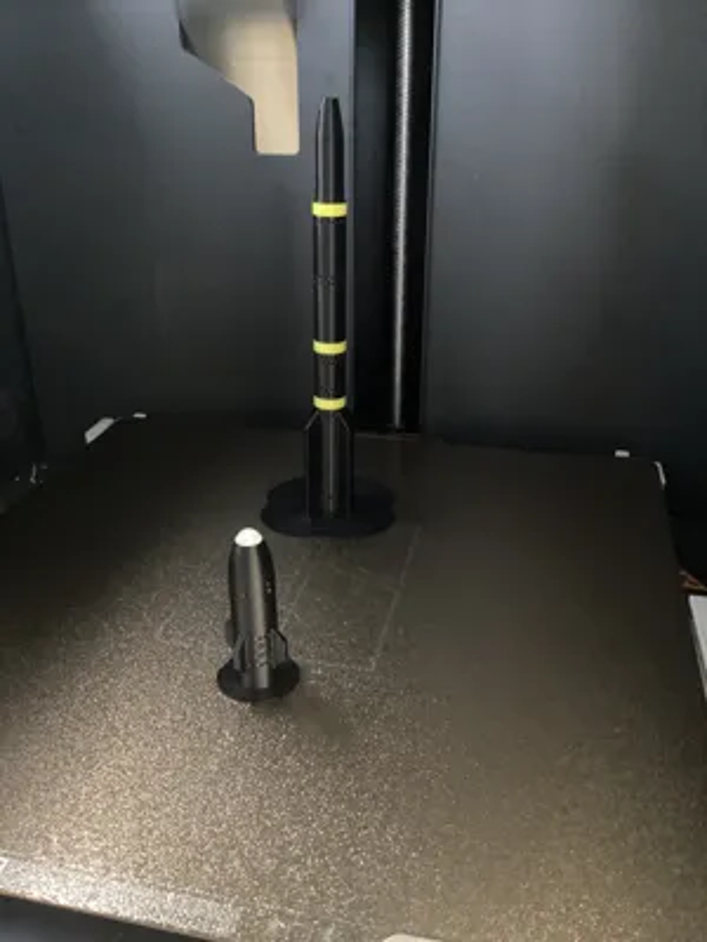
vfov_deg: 58.4
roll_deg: -1.5
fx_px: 844
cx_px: 354
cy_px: 471
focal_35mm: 31
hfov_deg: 45.4
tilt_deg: -25.2
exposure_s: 1/15
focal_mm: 3.3
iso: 800
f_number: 2.4
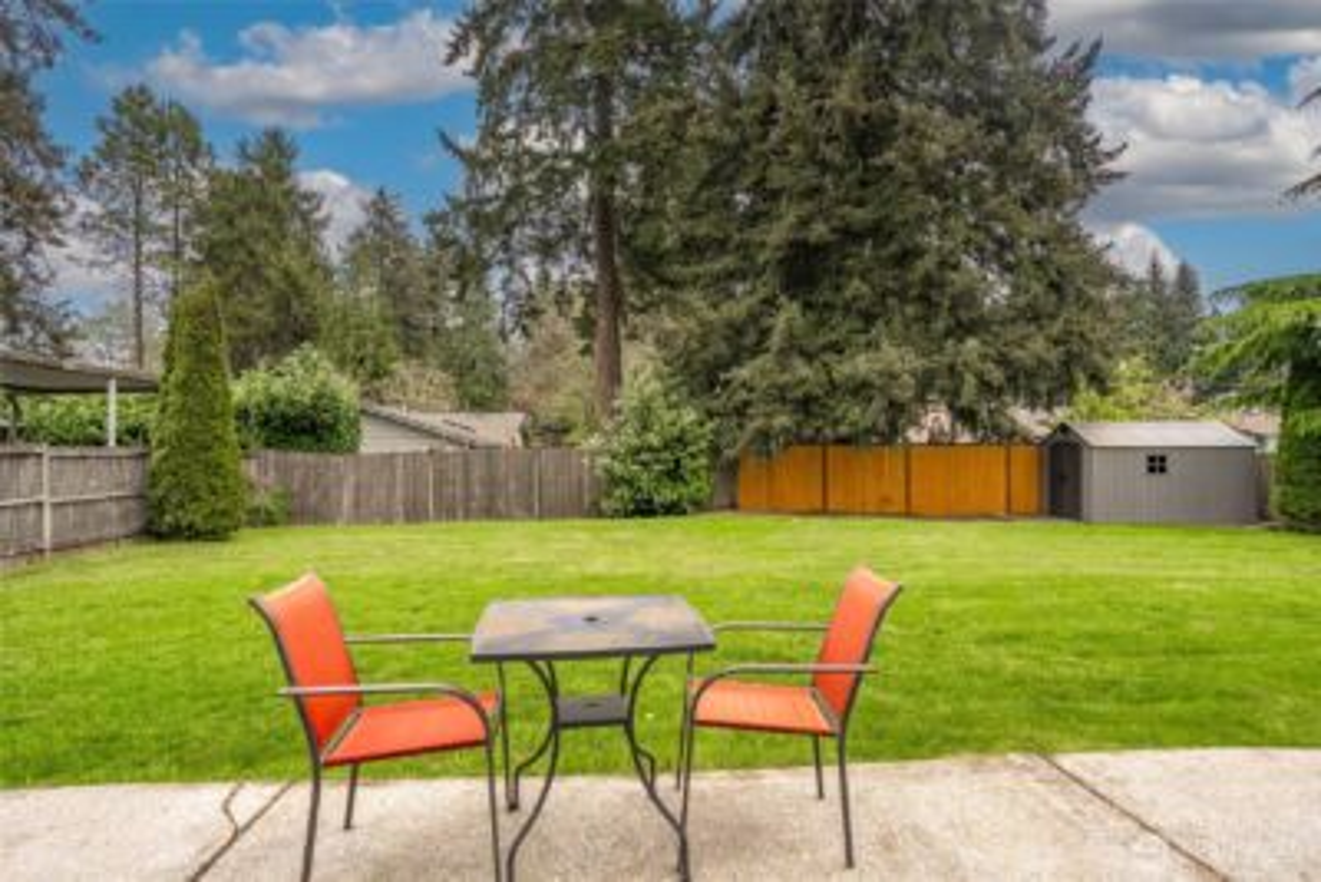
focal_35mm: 18
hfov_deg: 90.0
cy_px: 441
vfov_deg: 67.4
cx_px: 660
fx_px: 661
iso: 80
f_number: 7.1
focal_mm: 18
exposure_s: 1/60
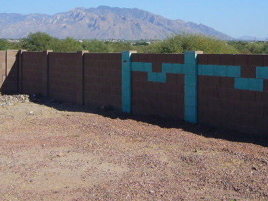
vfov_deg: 18.8
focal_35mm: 78
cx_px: 148
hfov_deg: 25.0
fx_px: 604
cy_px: 55
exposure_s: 1/400
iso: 80
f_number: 6.3
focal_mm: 5.7
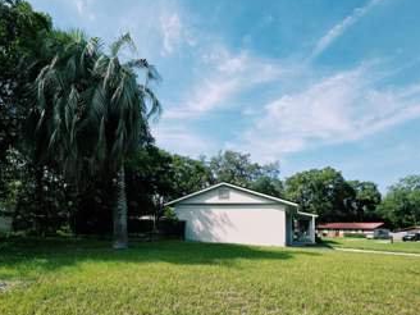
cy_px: 206
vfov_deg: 67.1
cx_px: 179
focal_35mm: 19
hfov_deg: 84.1
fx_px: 231
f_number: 1.9
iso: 40
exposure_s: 1/1667
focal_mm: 2.2
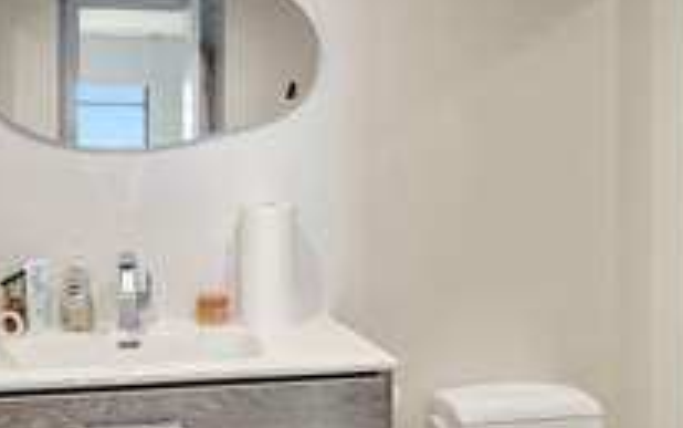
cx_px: 249
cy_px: 202
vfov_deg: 32.7
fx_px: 730
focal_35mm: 39
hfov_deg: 49.6
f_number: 14
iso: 640
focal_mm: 16.5
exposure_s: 1/5
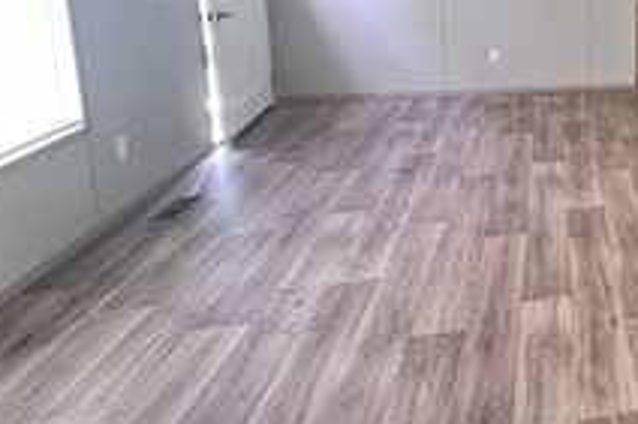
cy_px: 21
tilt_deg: -9.6
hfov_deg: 41.6
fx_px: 602
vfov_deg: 35.8
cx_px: 733
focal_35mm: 34
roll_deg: -1.8
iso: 1000
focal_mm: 1.57
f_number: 1.8
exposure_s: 1/60
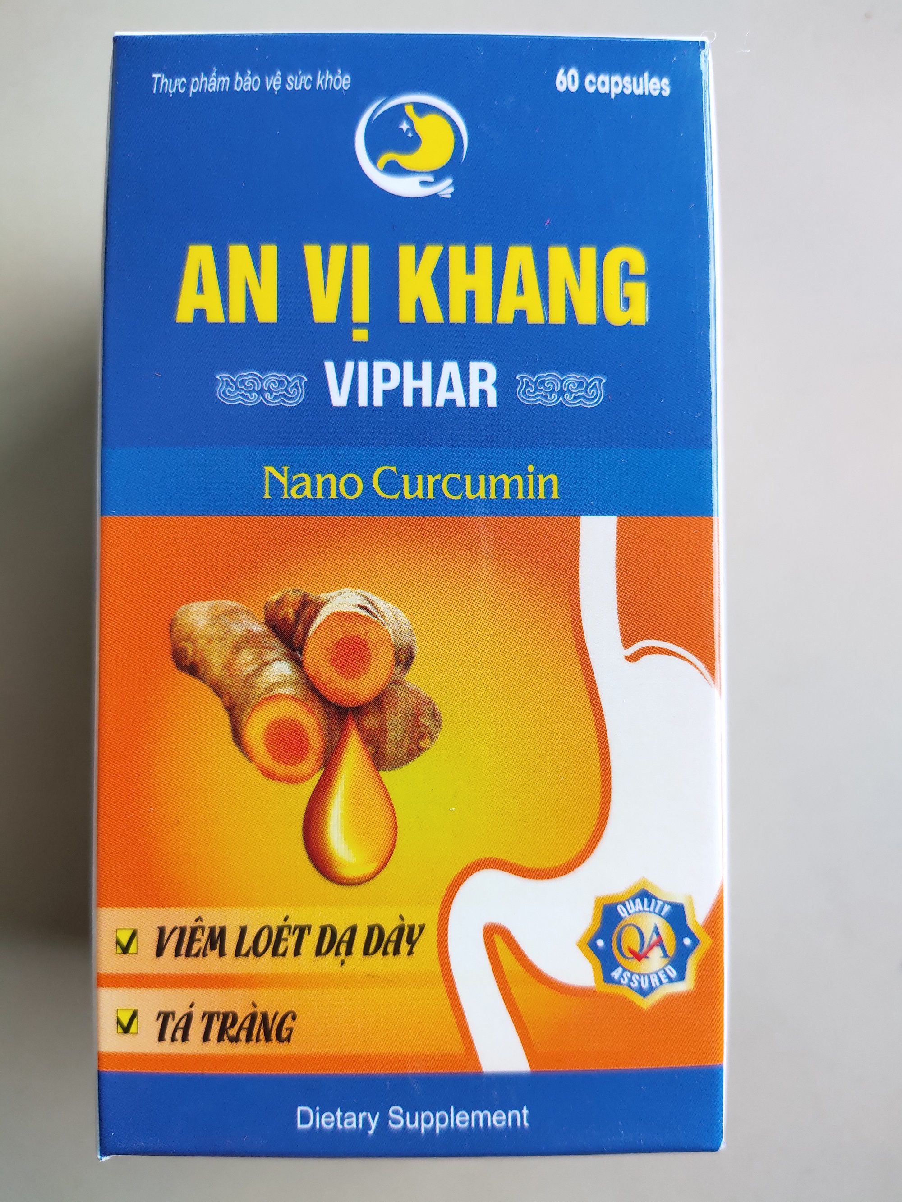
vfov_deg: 69.4
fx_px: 868
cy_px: 601
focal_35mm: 25
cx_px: 451
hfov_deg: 54.9
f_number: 1.7
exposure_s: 1/144
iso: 50
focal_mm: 4.71
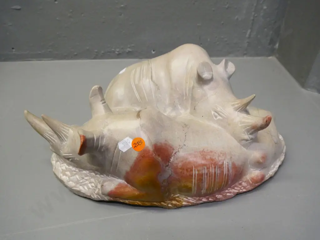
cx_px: 160
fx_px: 259
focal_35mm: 28
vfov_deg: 49.7
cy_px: 120
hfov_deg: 63.4
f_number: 5.6
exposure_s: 1/200
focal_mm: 14
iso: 3200
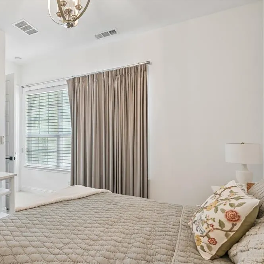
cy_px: 135
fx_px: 187
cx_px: 66
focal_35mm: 22
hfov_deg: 66.2
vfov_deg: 70.5
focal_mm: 16.5
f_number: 8
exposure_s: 1/15
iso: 400
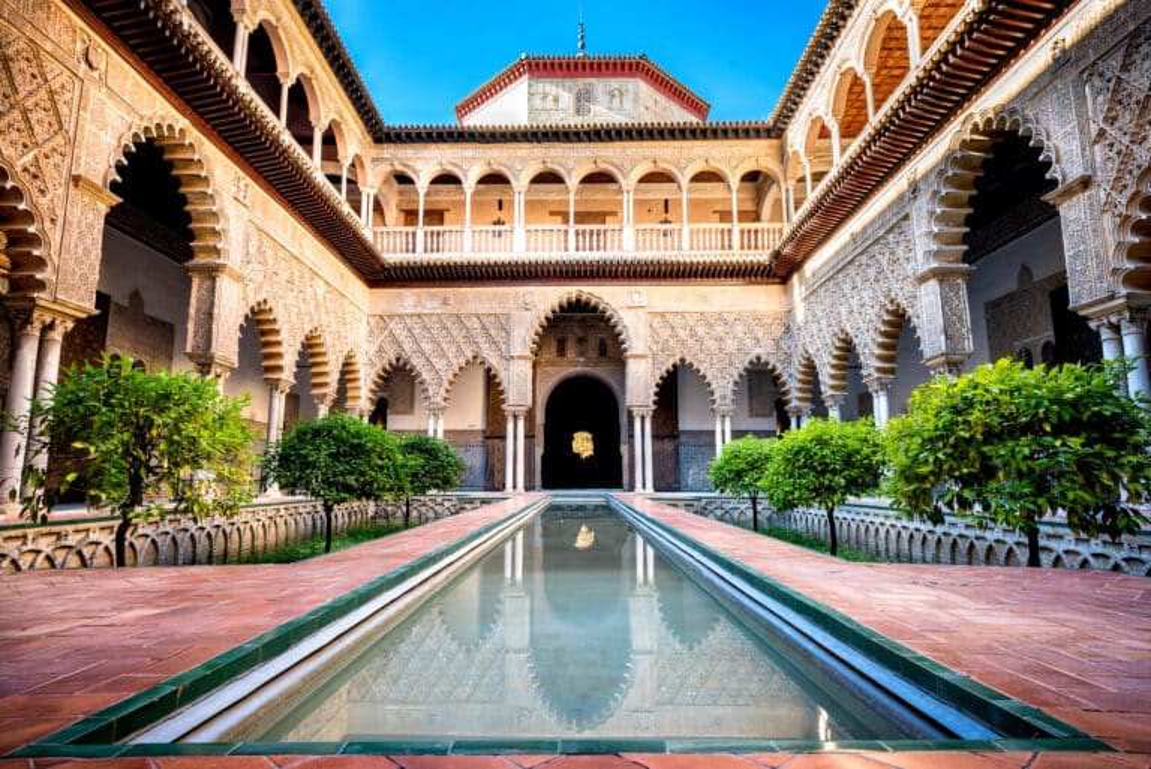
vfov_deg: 62.0
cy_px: 384
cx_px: 576
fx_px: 640
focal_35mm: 20
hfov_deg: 83.9
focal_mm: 20
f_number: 9
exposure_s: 1/60
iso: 200
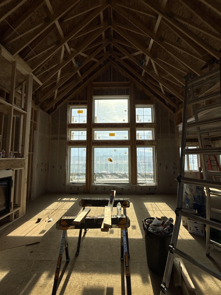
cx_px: 110
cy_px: 148
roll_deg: -0.3
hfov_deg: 85.7
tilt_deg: +4.8
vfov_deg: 102.1
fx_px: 119
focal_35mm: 14
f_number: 2.2
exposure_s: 1/2410
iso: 64
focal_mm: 2.22
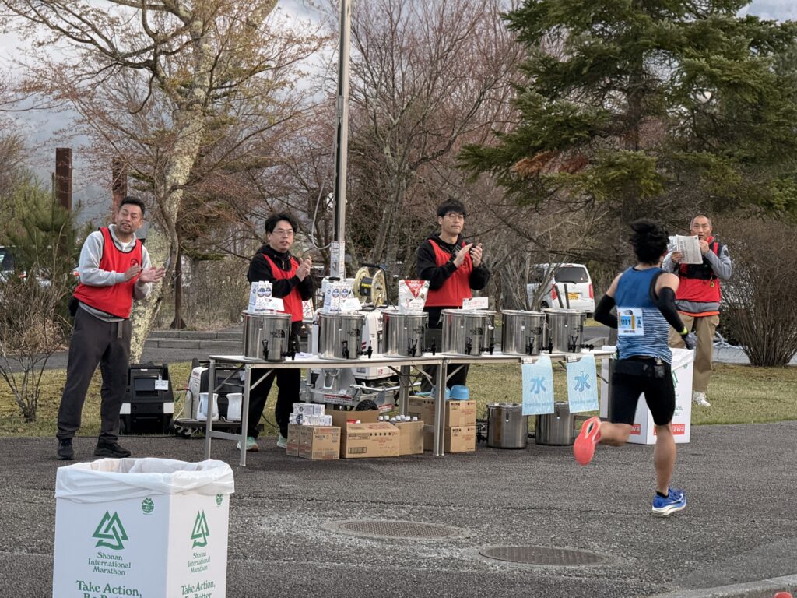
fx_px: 2763
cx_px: 398
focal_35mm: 120
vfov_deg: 12.3
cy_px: 299
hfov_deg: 16.4
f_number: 2.8
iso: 160
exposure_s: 1/99
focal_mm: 15.66
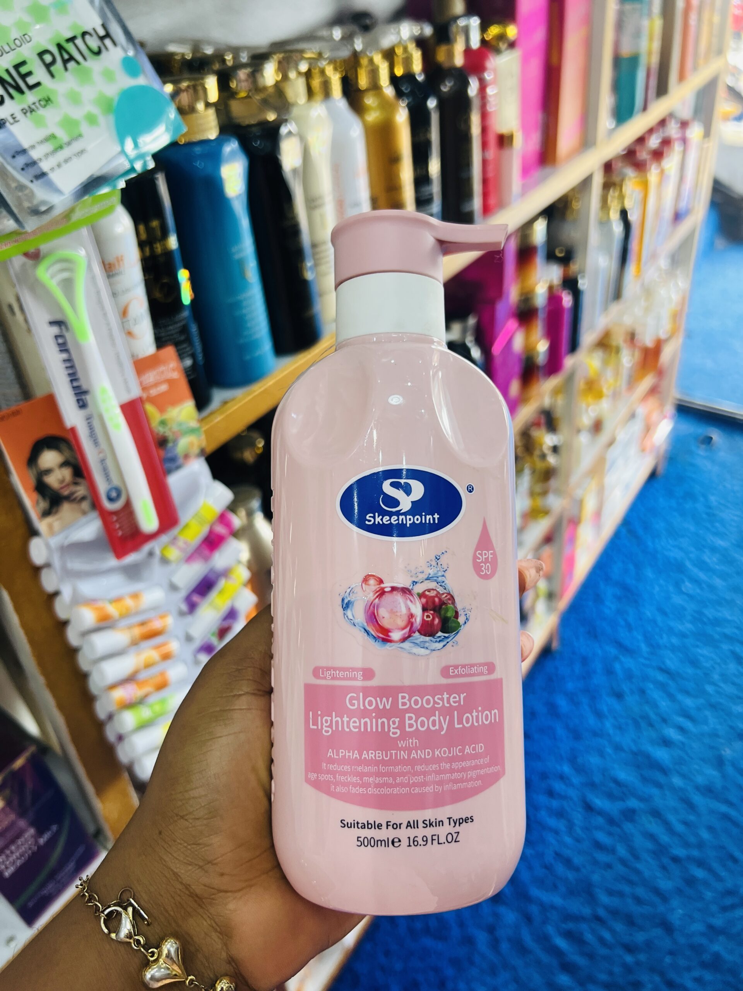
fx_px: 744
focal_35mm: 26
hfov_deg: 53.1
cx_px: 372
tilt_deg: -37.0
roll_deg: +6.1
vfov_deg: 67.3
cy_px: 496
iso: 125
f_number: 1.5
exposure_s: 1/116
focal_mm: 5.7
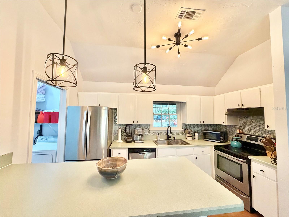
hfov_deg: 102.1
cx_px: 144
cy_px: 108
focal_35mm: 14
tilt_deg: +3.7
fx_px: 117
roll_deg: +0.3
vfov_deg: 85.7
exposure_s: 1/120
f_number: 2.2
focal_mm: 2.22
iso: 250
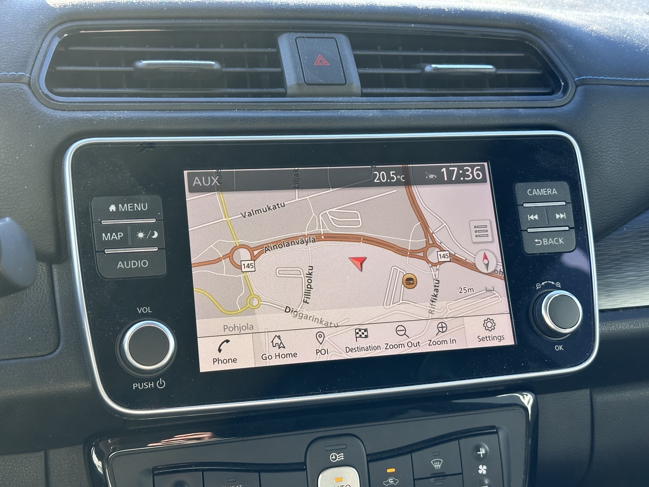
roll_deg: -2.7
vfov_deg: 30.3
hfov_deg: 39.7
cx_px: 324
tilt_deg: -16.5
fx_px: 900
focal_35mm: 48
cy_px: 244
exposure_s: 1/125
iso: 50
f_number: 1.78
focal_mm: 6.86
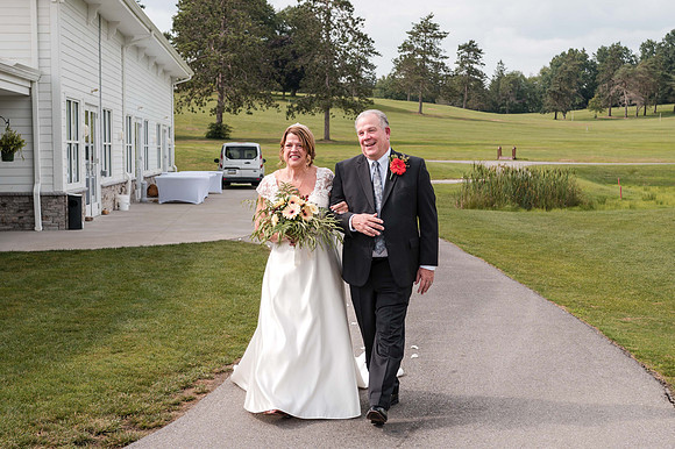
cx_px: 365
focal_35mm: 54
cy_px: 205
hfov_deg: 36.9
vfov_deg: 25.1
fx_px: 1010
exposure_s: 1/640
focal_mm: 35
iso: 80
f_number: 4
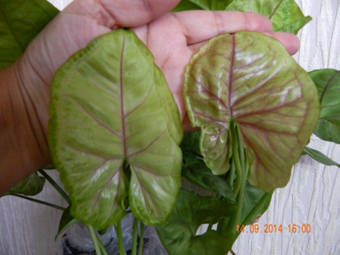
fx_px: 226
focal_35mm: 23
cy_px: 128
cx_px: 170
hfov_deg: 73.9
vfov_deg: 58.9
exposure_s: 1/25
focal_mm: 4
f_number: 3
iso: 400
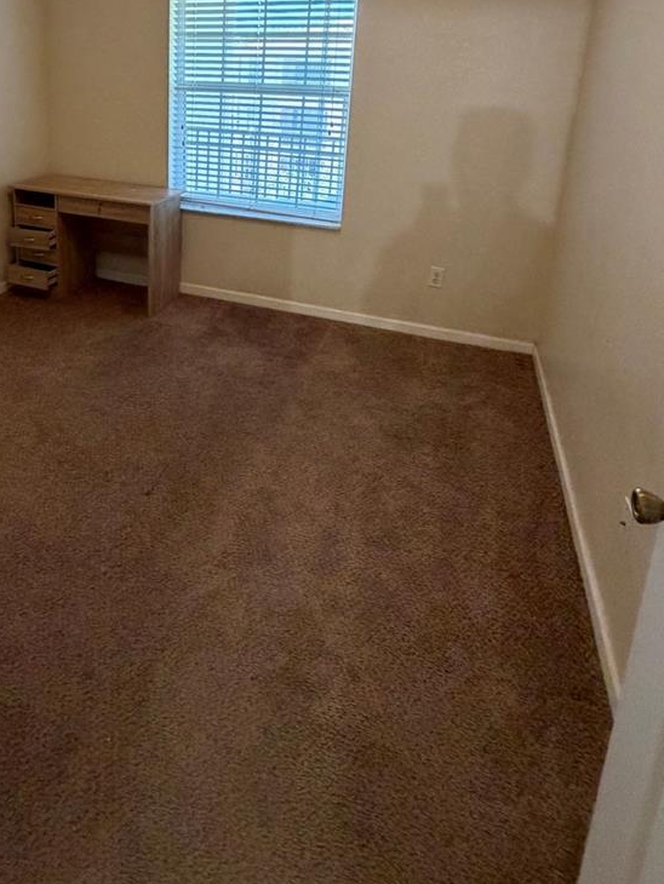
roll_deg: -2.2
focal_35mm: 23
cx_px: 221
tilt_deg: -11.5
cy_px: 211
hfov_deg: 57.6
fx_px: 588
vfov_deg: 68.6
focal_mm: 2.22
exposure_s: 1/60
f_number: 2.2
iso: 500
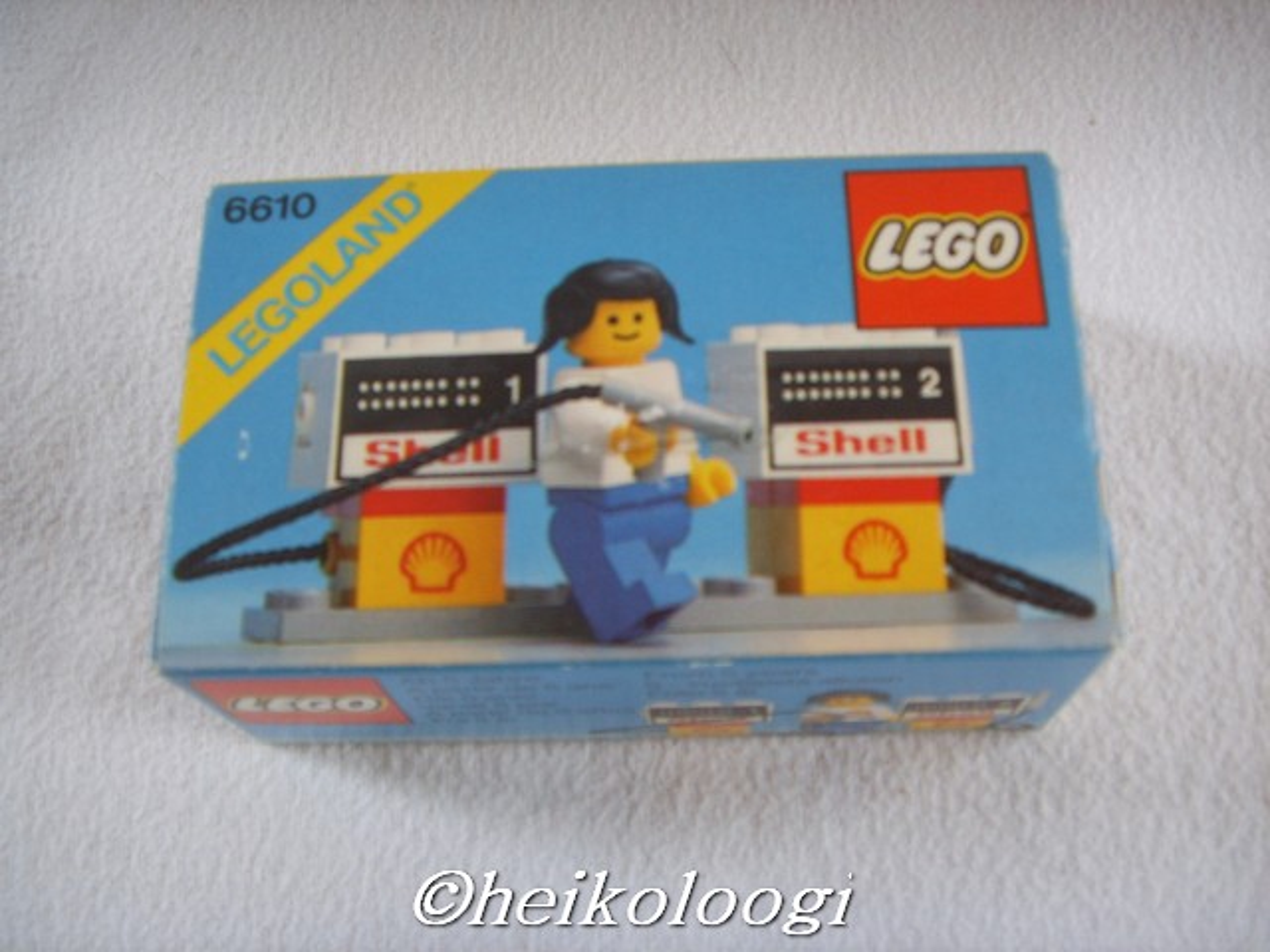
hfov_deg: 47.9
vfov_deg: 36.8
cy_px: 476
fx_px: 1431
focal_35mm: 39
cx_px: 635
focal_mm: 6.6
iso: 100
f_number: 3.5
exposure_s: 1/45
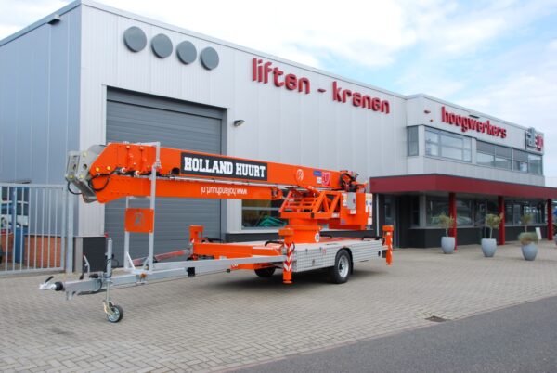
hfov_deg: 51.2
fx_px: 581
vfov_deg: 35.6
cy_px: 186
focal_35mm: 38
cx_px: 278
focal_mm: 25
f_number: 6.3
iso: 100
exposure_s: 1/160
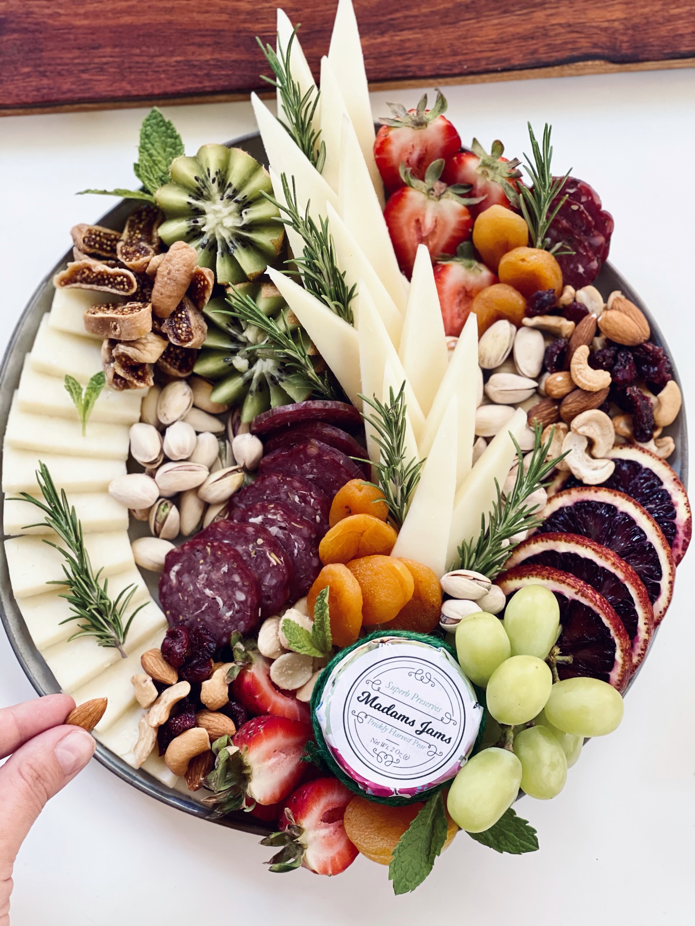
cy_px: 463
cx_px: 348
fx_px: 1713
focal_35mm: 64
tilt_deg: -85.8
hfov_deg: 22.9
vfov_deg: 30.3
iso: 125
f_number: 2.2
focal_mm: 7.5
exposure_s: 1/121
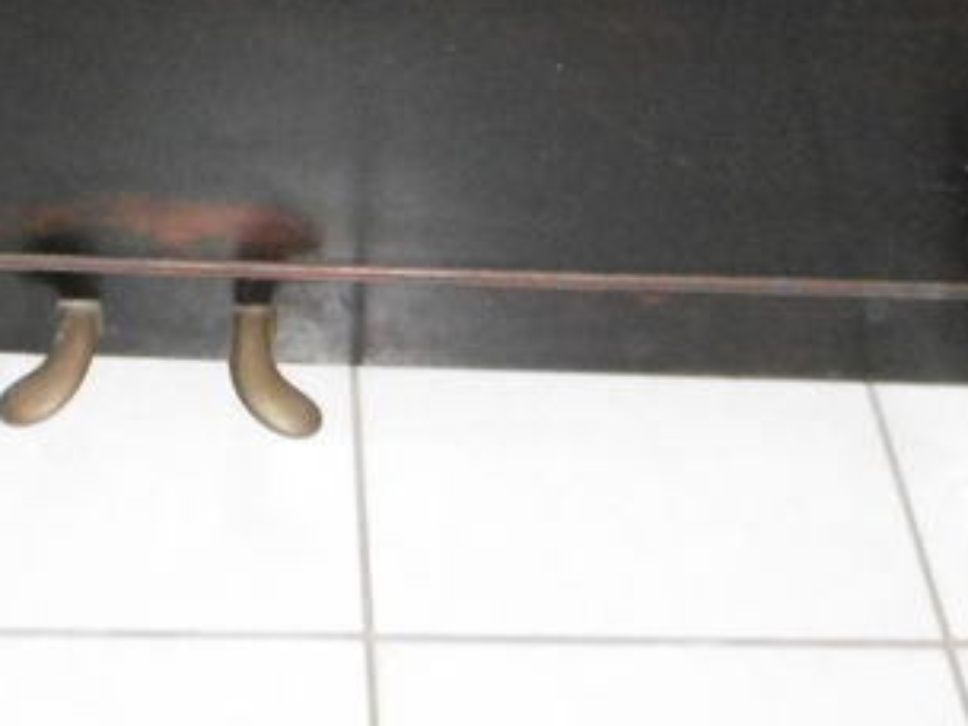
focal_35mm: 79
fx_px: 2209
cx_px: 162
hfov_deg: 24.2
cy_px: -296
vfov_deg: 17.2
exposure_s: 1/60
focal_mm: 4.3
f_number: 3.1
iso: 400
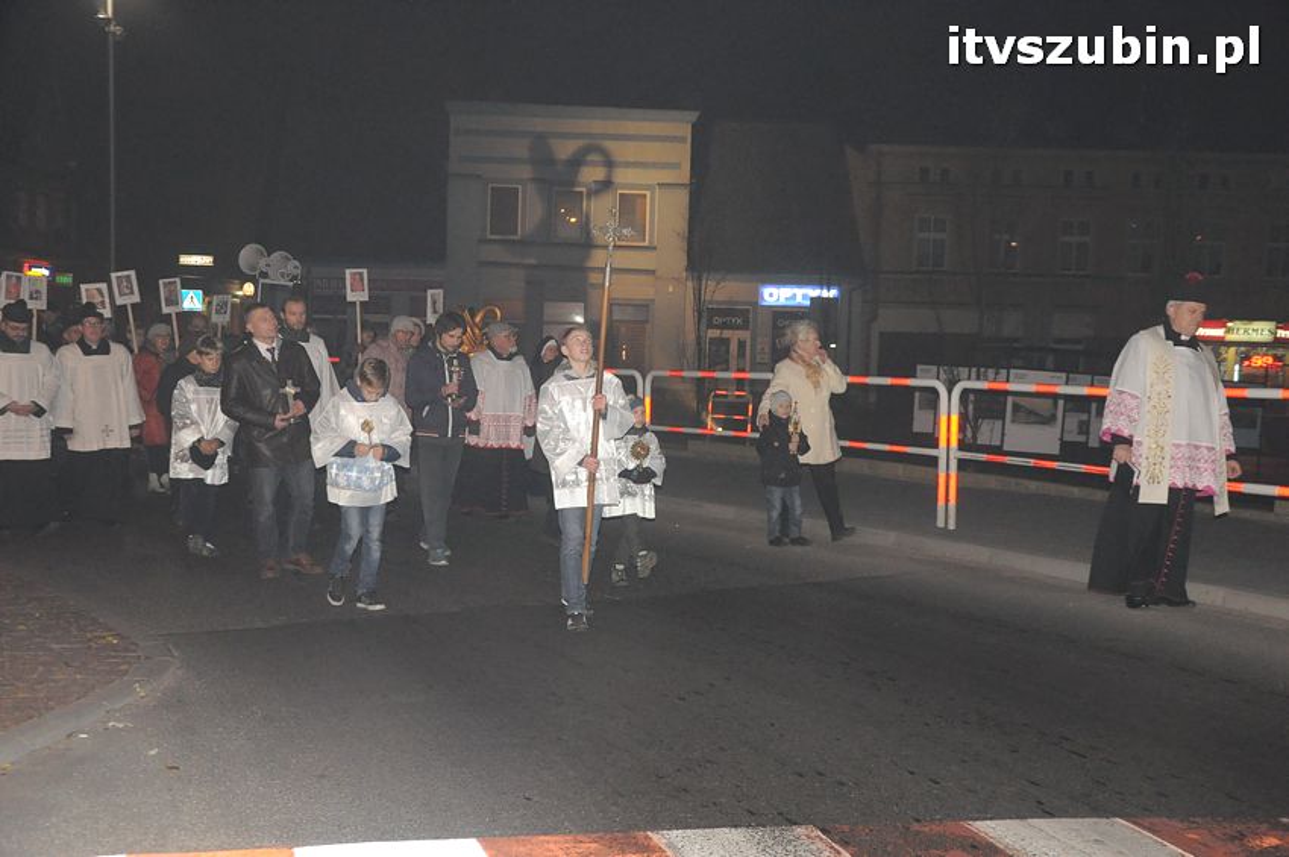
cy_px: 428
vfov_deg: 29.8
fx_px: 1610
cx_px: 644
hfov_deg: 43.6
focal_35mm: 45
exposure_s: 1/60
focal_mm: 30
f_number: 5
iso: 2000
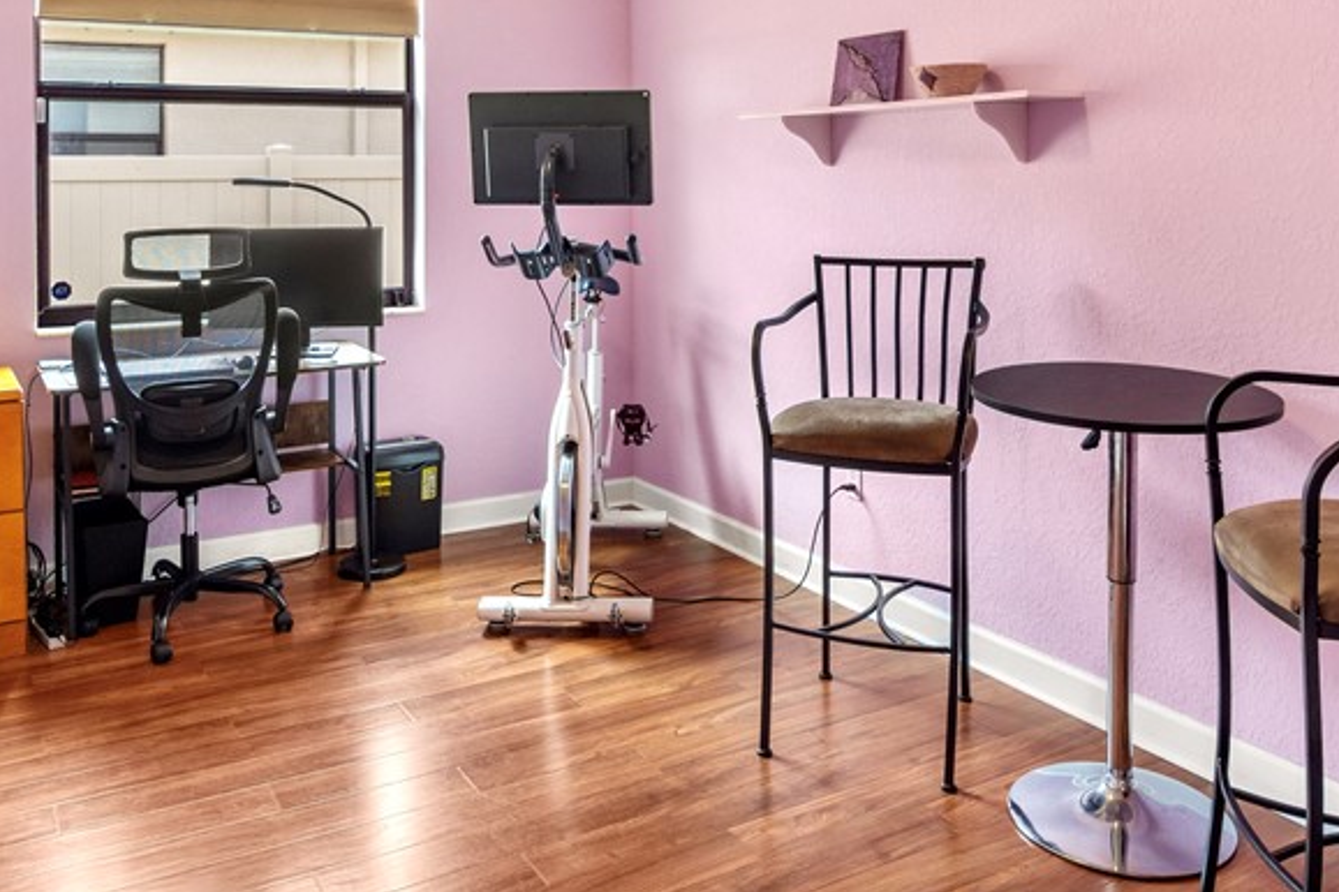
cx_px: 659
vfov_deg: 28.9
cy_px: 125
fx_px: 1674
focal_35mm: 45
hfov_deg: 43.6
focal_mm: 16
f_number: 6.3
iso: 320
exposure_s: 1/8
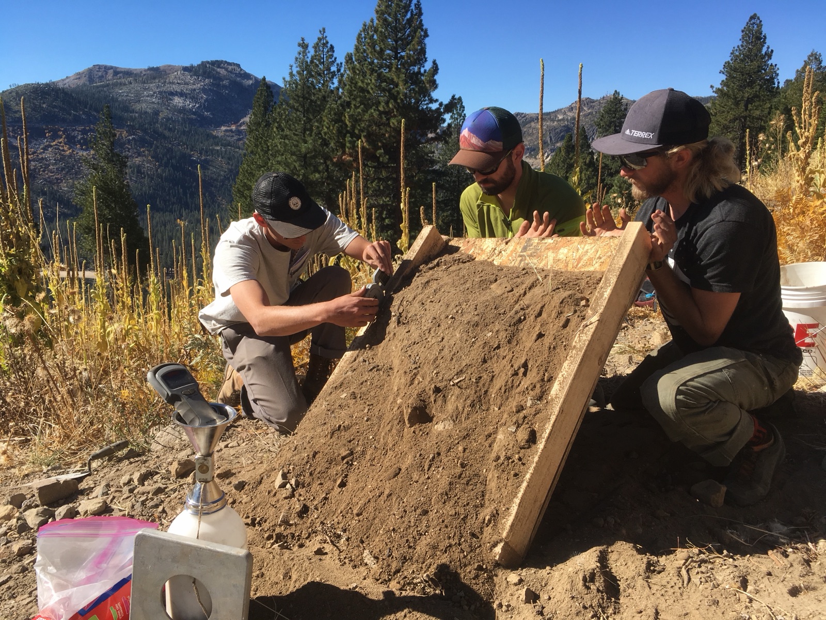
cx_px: 413
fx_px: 692
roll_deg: +0.2
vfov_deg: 48.2
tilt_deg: -12.5
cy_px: 310
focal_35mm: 29
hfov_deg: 61.7
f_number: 2.2
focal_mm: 4.15
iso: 25
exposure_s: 1/1115
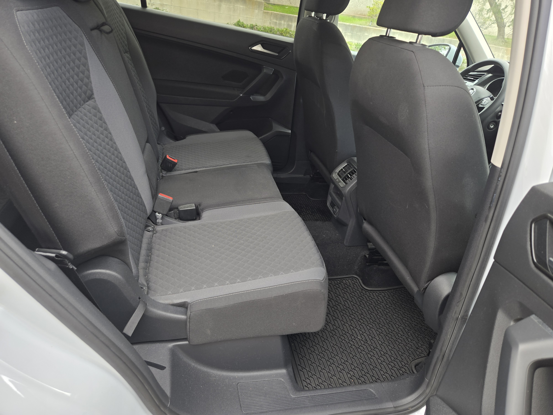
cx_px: 276
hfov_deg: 73.9
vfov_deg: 58.9
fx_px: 367
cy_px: 208
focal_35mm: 23
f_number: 1.8
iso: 50
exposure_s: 1/180
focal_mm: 5.4
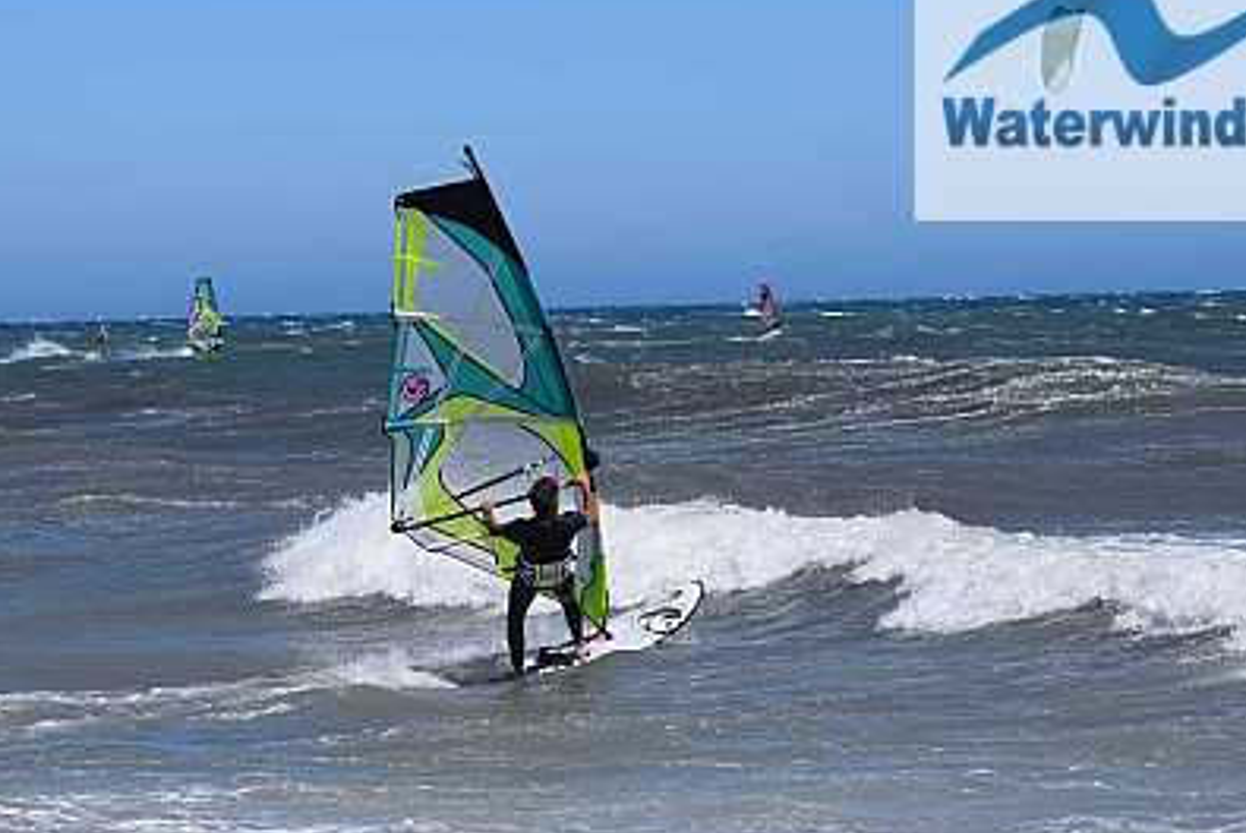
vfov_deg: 10.1
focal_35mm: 136
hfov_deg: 15.1
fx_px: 4710
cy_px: 398
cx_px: 590
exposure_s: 1/1000
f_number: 8
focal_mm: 70
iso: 200
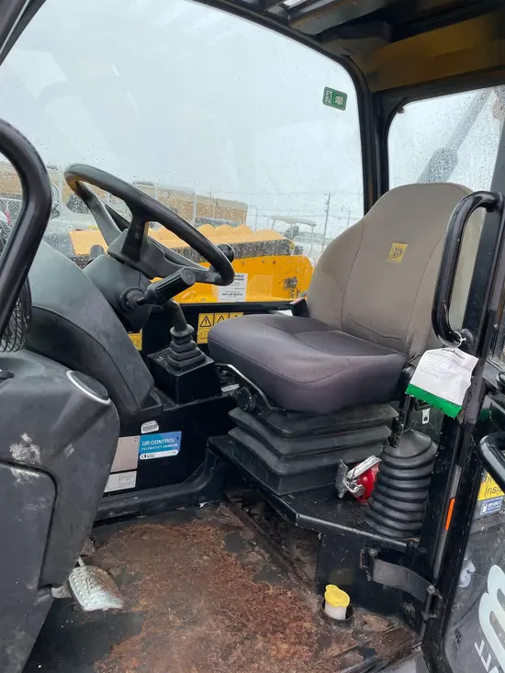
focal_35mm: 26
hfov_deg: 53.1
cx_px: 252
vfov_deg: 67.3
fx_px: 506
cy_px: 336
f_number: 1.6
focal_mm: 4.2
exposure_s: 1/410
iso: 32
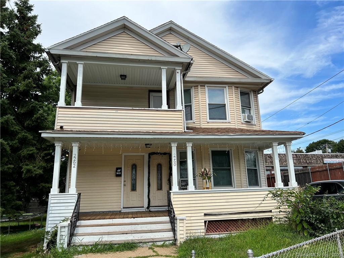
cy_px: 129
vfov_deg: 53.1
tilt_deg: +14.5
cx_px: 172
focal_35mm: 26
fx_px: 258
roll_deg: +1.8
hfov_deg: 67.3
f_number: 1.5
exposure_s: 1/3831
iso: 50
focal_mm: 5.7
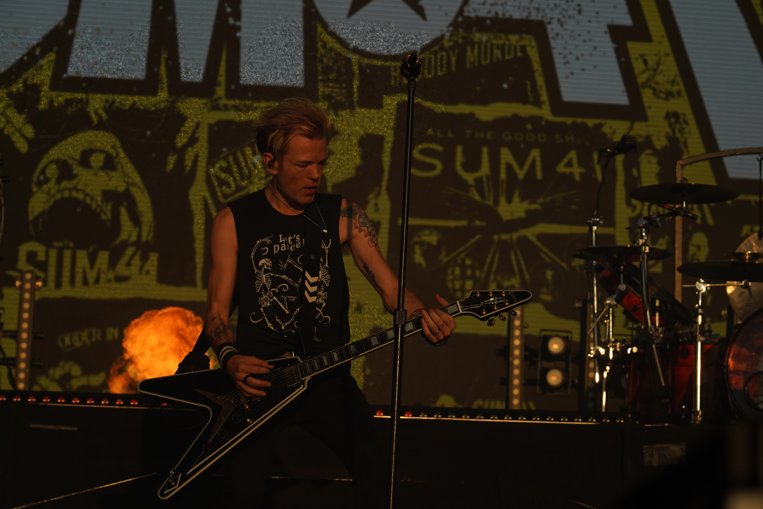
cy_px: 254
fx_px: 2225
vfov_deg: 13.0
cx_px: 382
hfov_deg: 19.5
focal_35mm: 105
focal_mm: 105
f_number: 8
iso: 100
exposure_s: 1/640
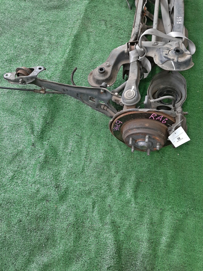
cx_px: 102
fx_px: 203
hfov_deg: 53.1
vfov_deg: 67.3
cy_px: 136
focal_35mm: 26
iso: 103
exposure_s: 1/50
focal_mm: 3.93
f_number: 1.7
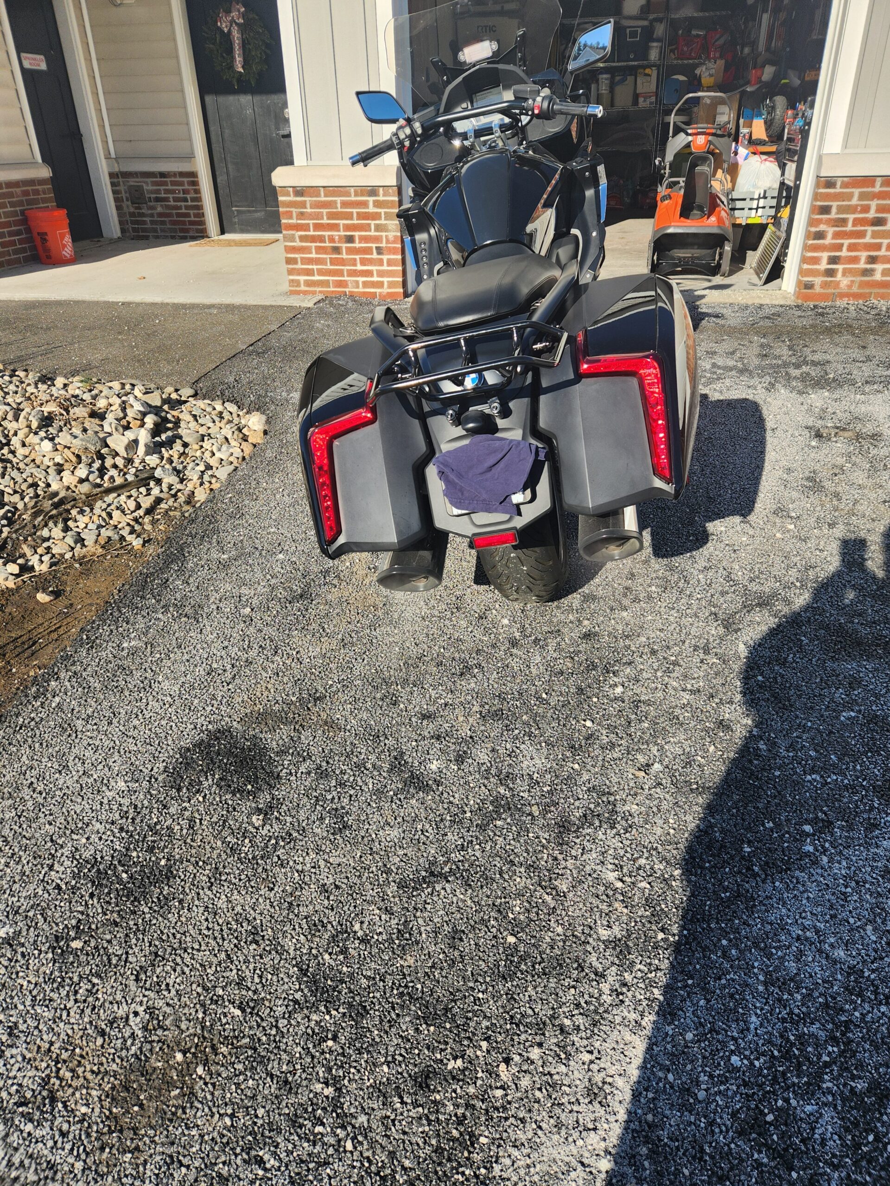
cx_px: 445
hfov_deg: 58.9
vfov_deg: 73.9
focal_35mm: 23
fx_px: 788
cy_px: 593
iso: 20
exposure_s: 1/1070
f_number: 1.8
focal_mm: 5.4
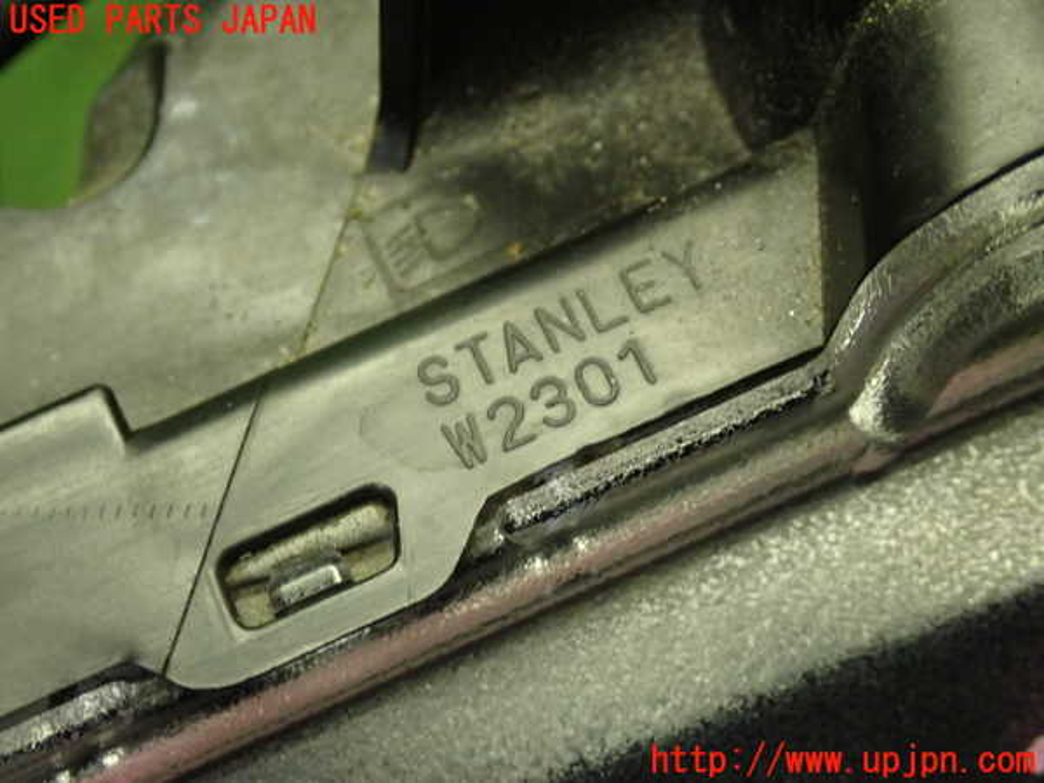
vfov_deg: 23.7
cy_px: 392
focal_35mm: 62
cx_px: 522
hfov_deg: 31.2
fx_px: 1870
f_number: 3.6
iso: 800
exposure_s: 1/60
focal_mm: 11.09
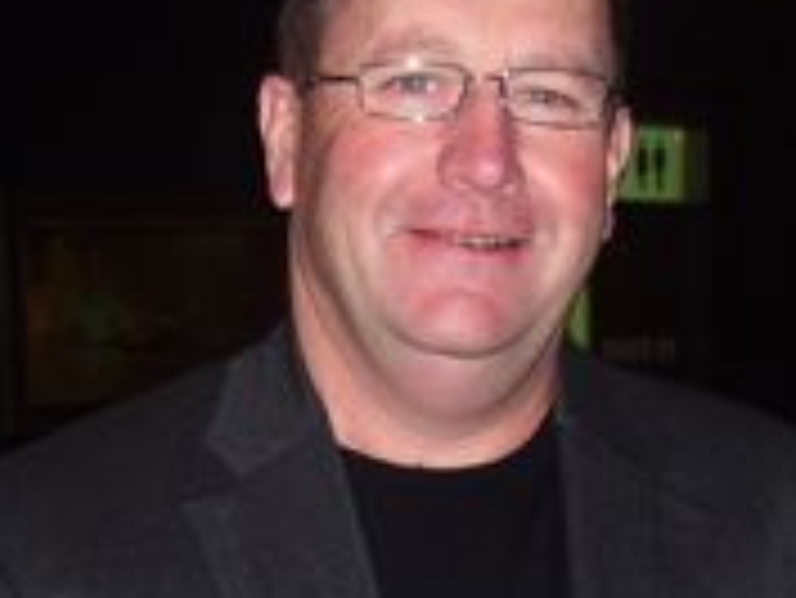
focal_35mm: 130
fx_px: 2991
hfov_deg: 15.2
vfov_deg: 11.1
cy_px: 796
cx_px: 387
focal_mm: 6
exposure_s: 1/60
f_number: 2.7
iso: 80
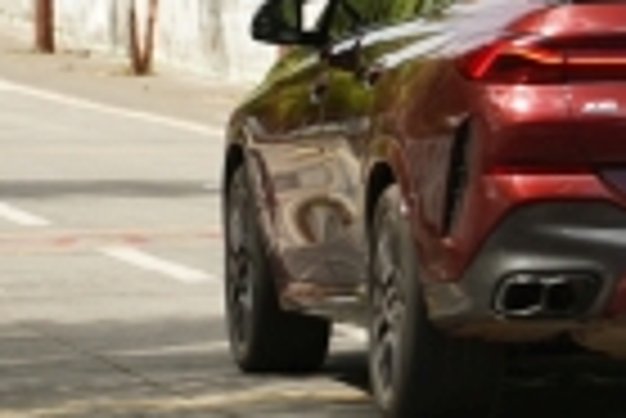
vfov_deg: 3.7
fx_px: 6406
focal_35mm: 368
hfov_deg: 5.6
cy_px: -47
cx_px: 734
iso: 100
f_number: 7.1
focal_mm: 64
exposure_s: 1/80
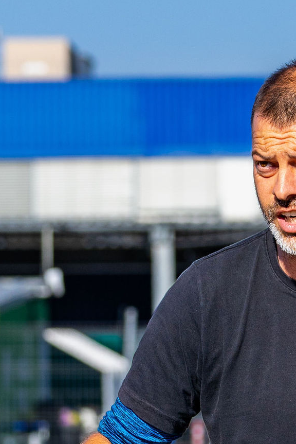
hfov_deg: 3.2
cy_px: 350
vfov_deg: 4.8
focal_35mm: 427
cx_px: 326
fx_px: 5262
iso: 125
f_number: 6.3
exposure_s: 1/1250
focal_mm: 120
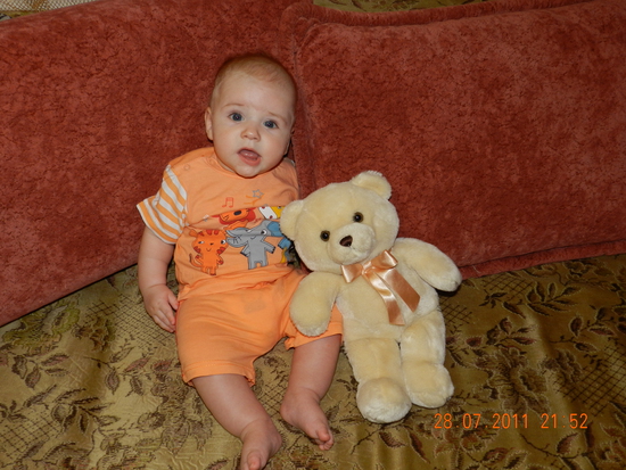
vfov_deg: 44.2
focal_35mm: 32
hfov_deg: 56.8
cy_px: 235
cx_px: 313
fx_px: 579
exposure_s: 1/30
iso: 200
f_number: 3.7
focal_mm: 5.6
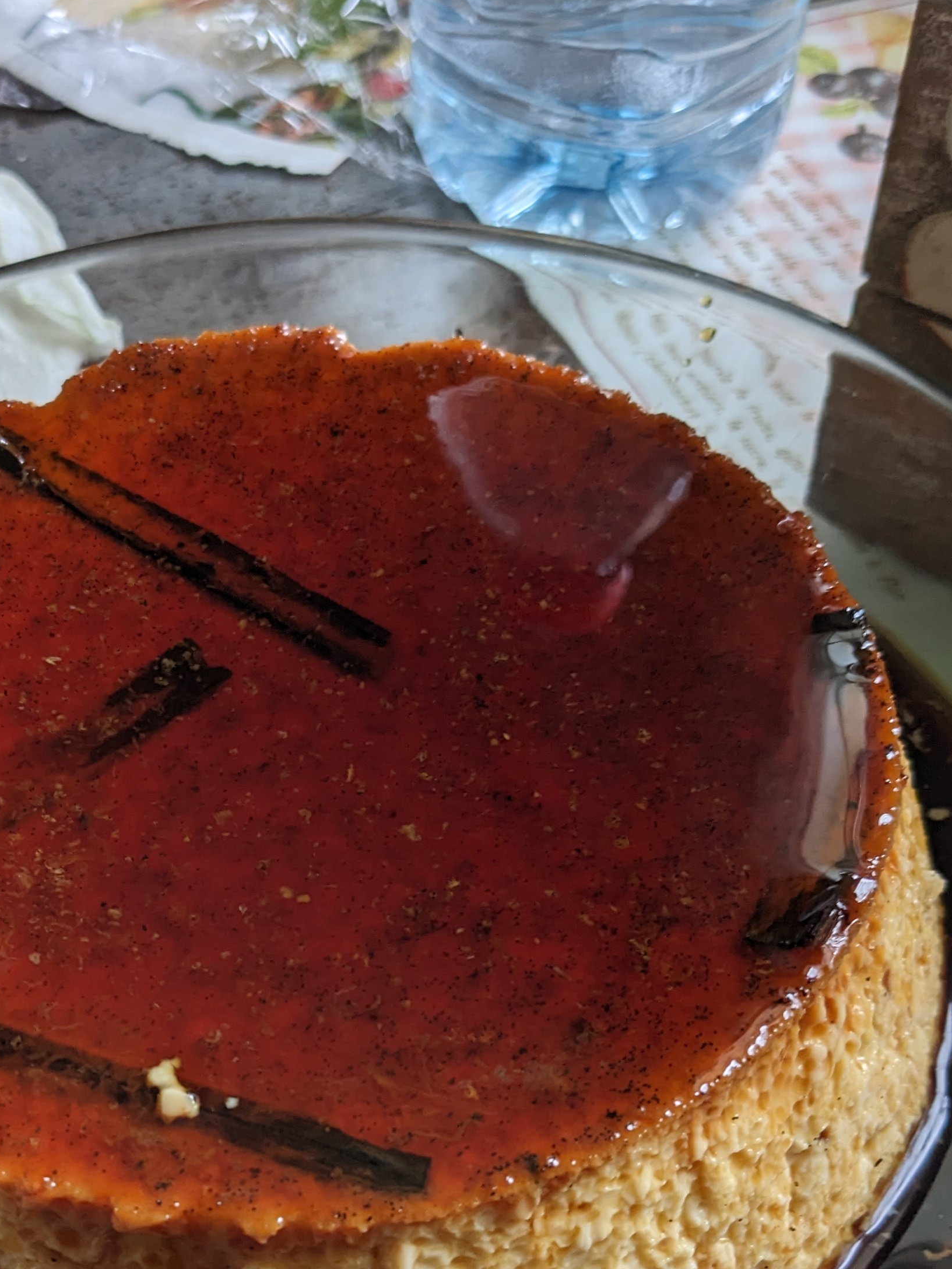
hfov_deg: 28.9
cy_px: 905
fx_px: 1833
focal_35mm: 50
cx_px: 307
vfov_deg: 37.5
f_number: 1.73
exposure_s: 1/49.9
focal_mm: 4.38
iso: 62
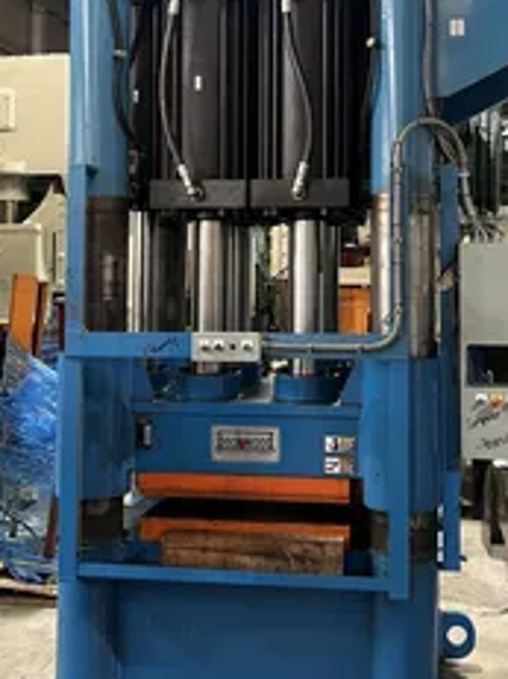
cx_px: 329
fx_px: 881
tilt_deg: +4.8
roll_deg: -0.3
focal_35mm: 45
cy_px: 226
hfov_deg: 32.0
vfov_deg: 41.6
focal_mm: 5.7
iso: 250
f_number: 1.5
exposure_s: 1/60
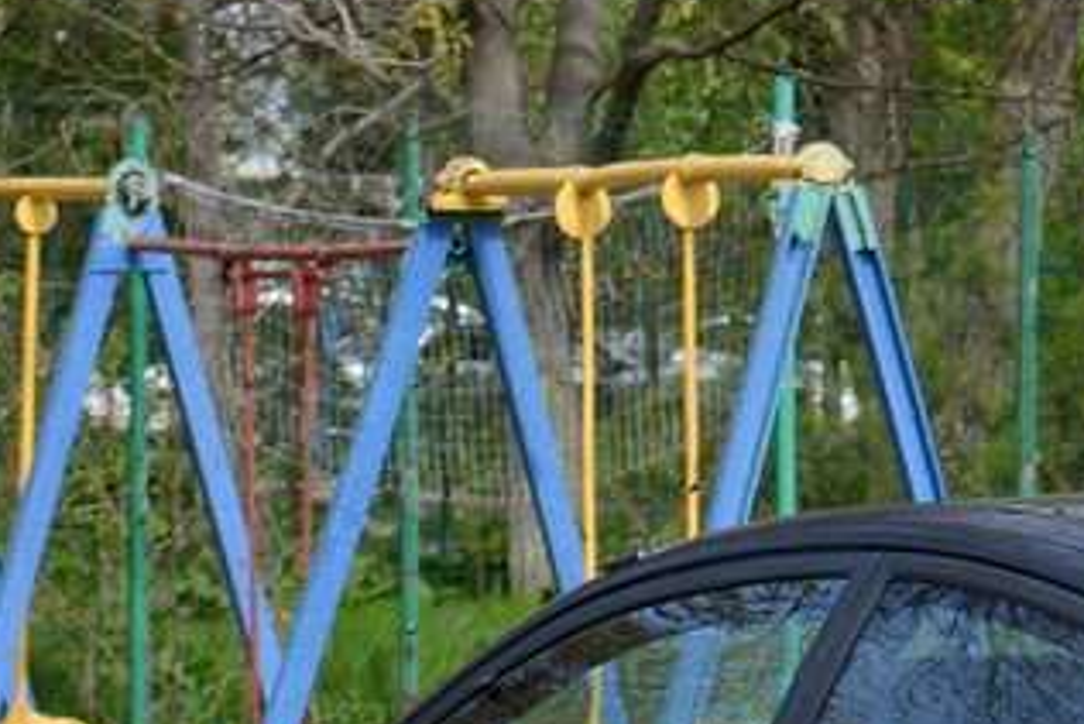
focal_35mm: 296
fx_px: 8917
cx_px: 1324
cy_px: 880
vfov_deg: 4.6
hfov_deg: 6.9
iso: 180
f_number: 8
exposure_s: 1/250
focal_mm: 52
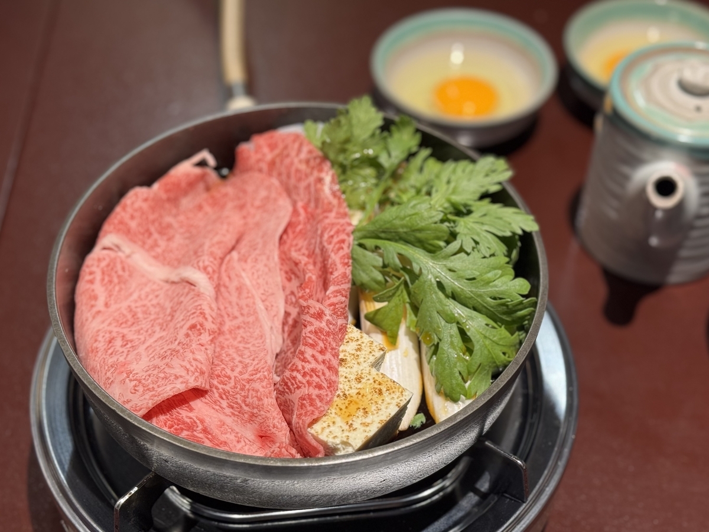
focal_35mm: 48
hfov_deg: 39.7
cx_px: 354
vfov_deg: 30.3
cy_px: 266
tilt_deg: -46.9
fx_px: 983
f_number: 1.78
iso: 80
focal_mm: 6.76
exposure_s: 1/50
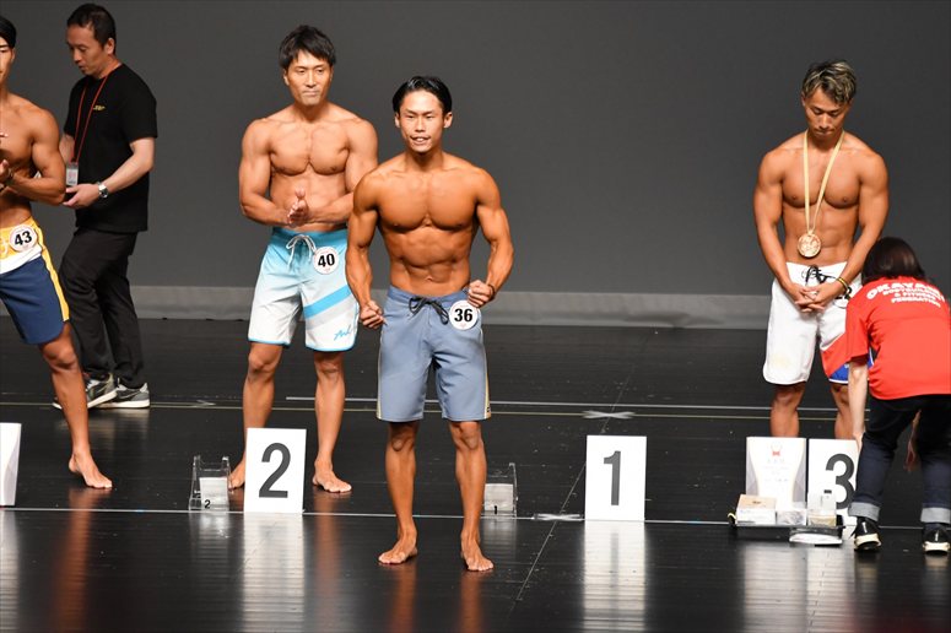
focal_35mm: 300
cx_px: 476
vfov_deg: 4.6
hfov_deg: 6.9
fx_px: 7921
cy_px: 316
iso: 2500
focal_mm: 200
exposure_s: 1/400
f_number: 5.6
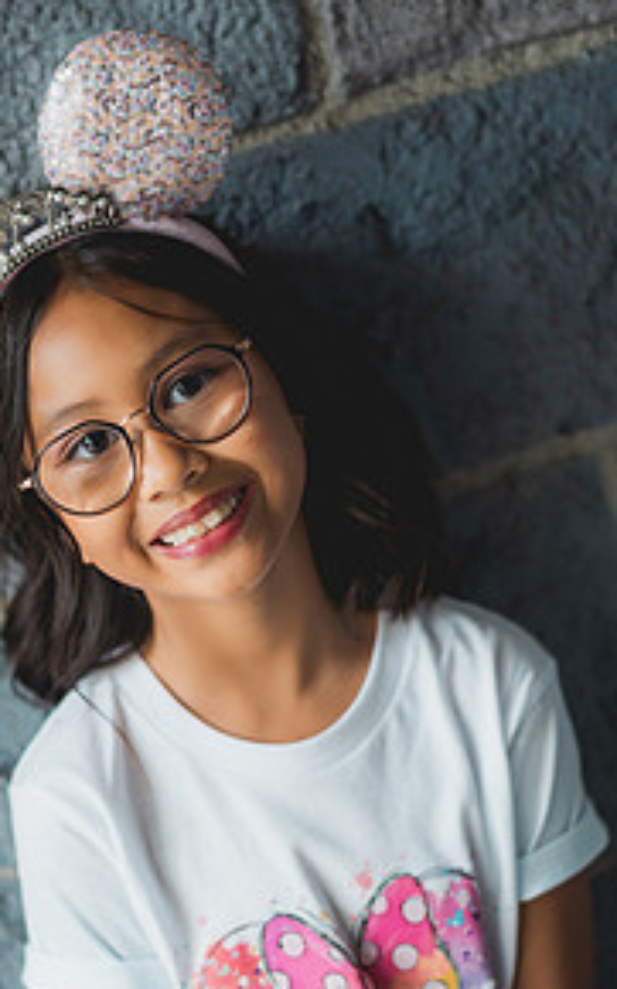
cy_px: 563
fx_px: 2128
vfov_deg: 26.1
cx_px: 198
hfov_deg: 16.5
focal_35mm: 79
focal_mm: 50
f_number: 1.4
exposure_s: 1/100
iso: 250
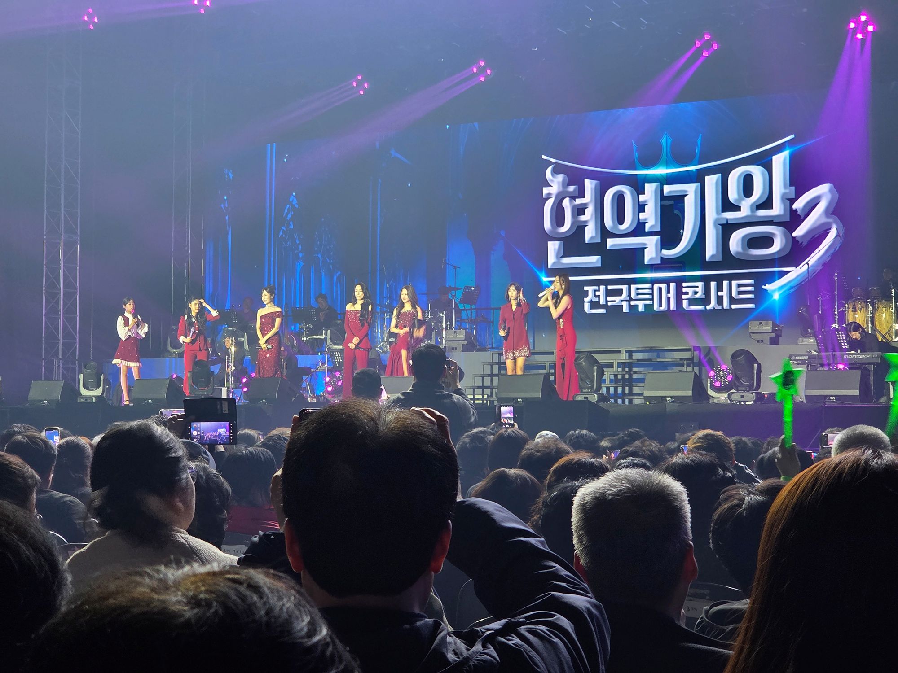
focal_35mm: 69
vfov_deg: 21.3
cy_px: 336
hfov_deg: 28.2
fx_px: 1790
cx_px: 449
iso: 160
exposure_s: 1/32.5
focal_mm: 7
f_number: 2.4
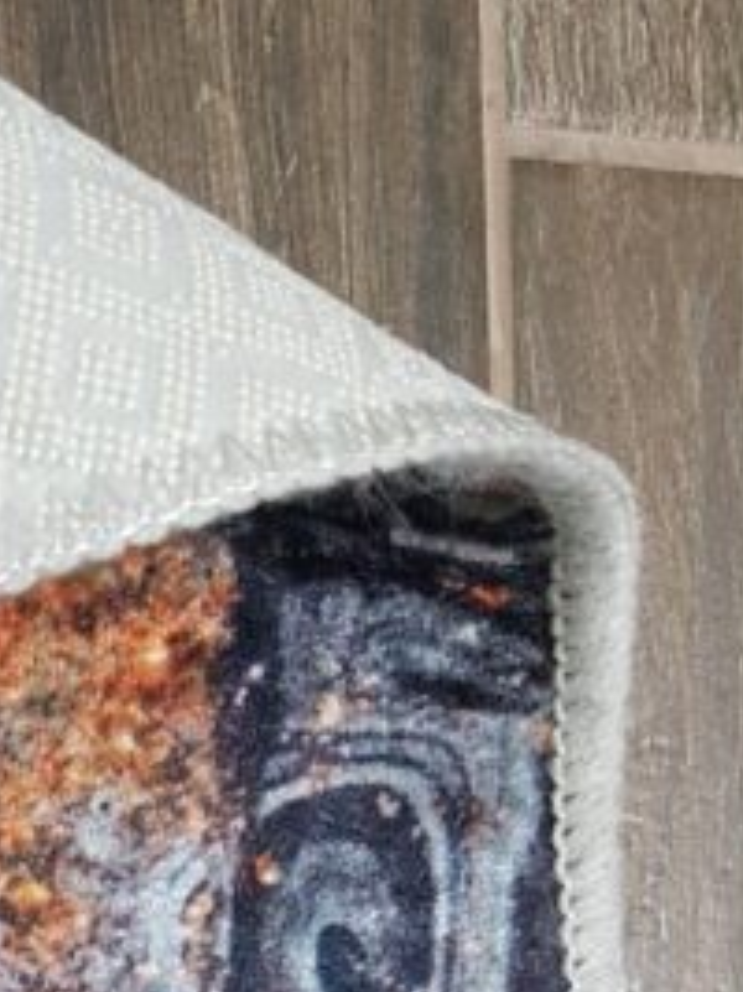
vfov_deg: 21.8
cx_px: -234
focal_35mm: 78
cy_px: 1390
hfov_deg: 17.6
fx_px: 2234
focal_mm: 4.2
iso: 200
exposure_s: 1/50
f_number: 1.7
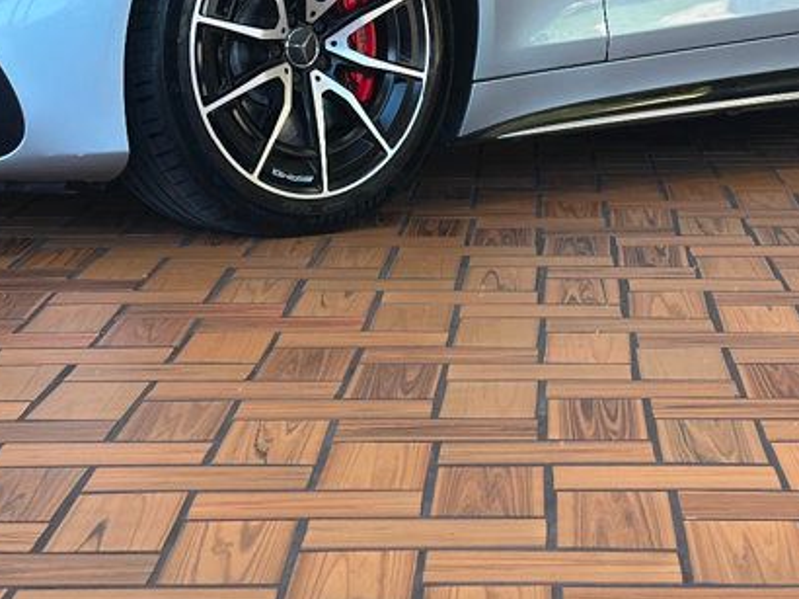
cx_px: 407
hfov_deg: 16.4
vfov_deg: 12.1
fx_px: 2768
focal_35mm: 120
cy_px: -127
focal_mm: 6.86
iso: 80
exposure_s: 1/307
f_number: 1.78
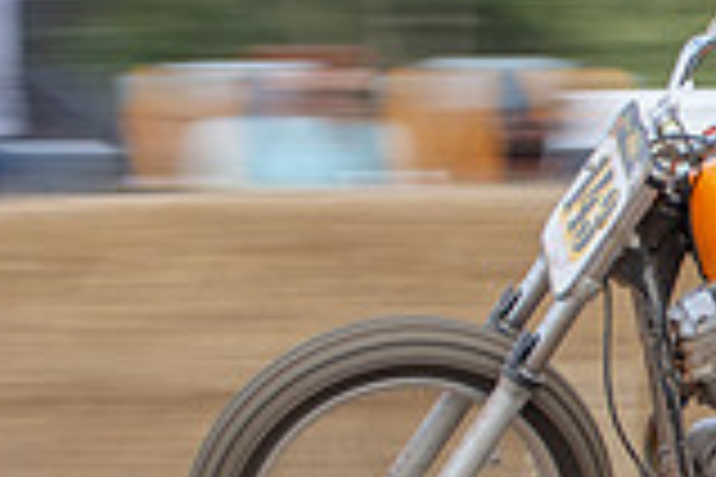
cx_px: 1199
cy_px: 154
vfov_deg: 3.4
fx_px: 7975
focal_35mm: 401
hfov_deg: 5.1
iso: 100
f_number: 8
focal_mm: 66
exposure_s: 1/100
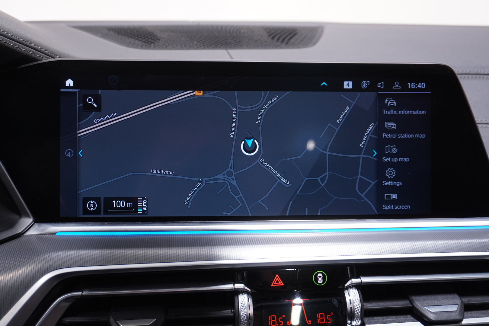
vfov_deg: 36.9
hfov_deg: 53.1
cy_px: 163
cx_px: 244
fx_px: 489
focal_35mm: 36
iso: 1000
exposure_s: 1/20
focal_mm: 24
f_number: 4.5
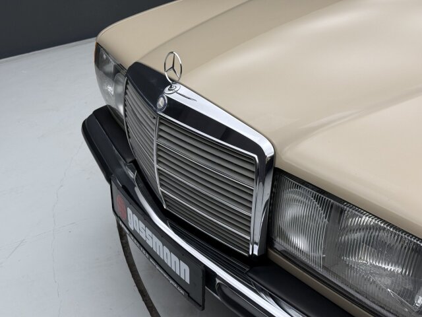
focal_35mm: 48
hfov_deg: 39.7
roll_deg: +0.7
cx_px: 211
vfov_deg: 30.3
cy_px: 158
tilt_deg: -28.2
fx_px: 585
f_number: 1.78
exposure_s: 1/99
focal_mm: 6.76
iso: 80
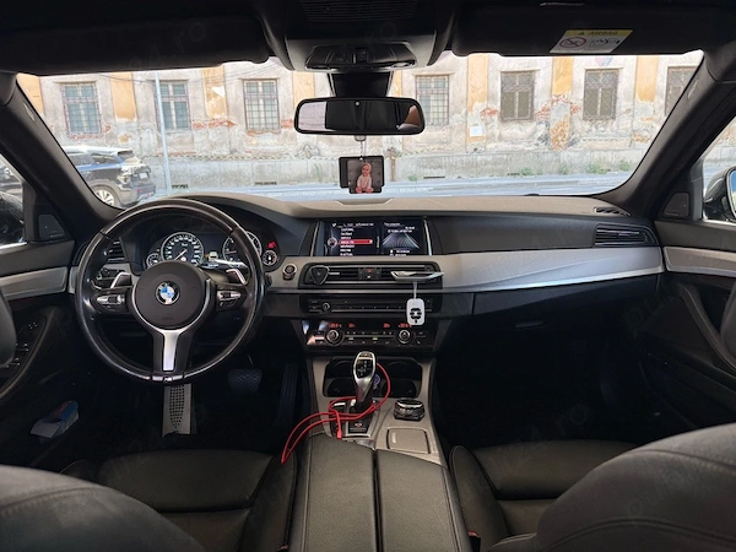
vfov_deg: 56.8
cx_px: 368
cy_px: 276
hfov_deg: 71.6
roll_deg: +1.6
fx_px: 510
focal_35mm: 24
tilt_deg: -14.1
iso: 100
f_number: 1.78
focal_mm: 6.76
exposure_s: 1/121
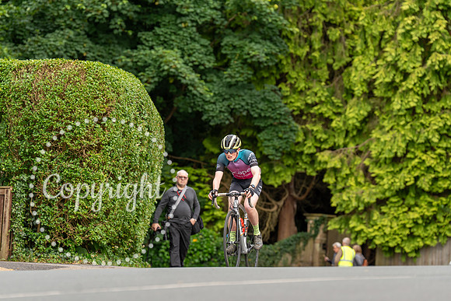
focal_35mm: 155
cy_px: 150
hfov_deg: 13.2
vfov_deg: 8.9
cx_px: 226
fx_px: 1942
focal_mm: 155
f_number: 4
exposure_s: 1/800
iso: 400
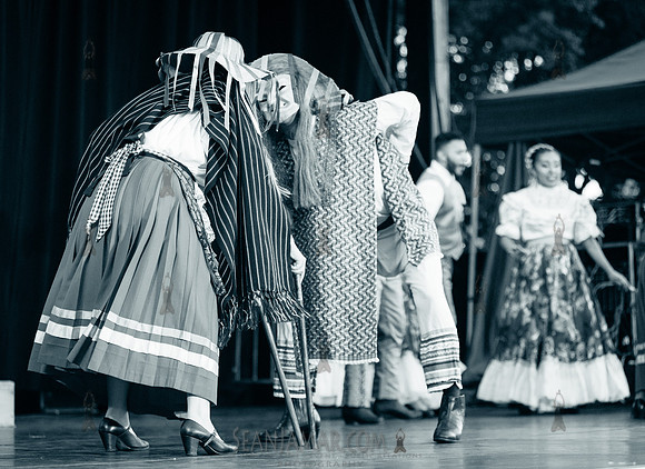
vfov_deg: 15.5
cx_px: 284
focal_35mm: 94
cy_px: 241
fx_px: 1725
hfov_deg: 21.2
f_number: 2.8
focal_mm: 86
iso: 4000
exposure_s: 1/800
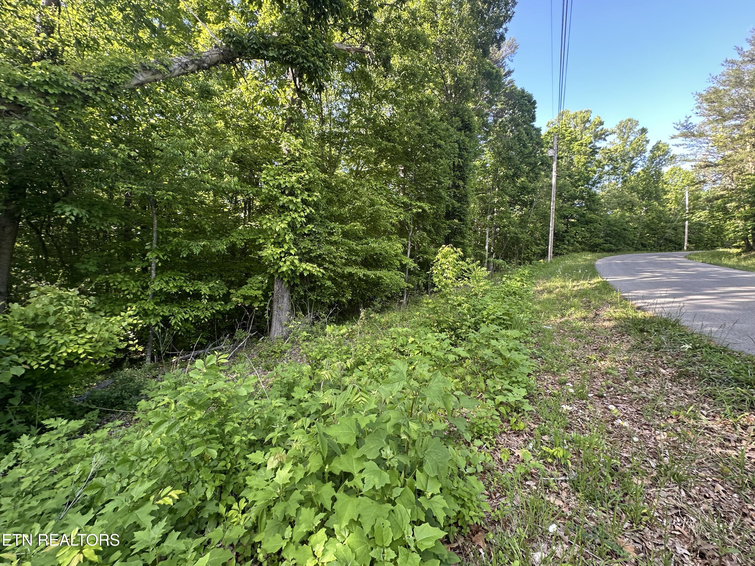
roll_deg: -3.1
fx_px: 305
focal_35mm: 14
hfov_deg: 102.1
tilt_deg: +0.1
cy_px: 283
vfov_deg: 85.7
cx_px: 378
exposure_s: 1/99
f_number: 2.2
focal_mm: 2.22
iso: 50
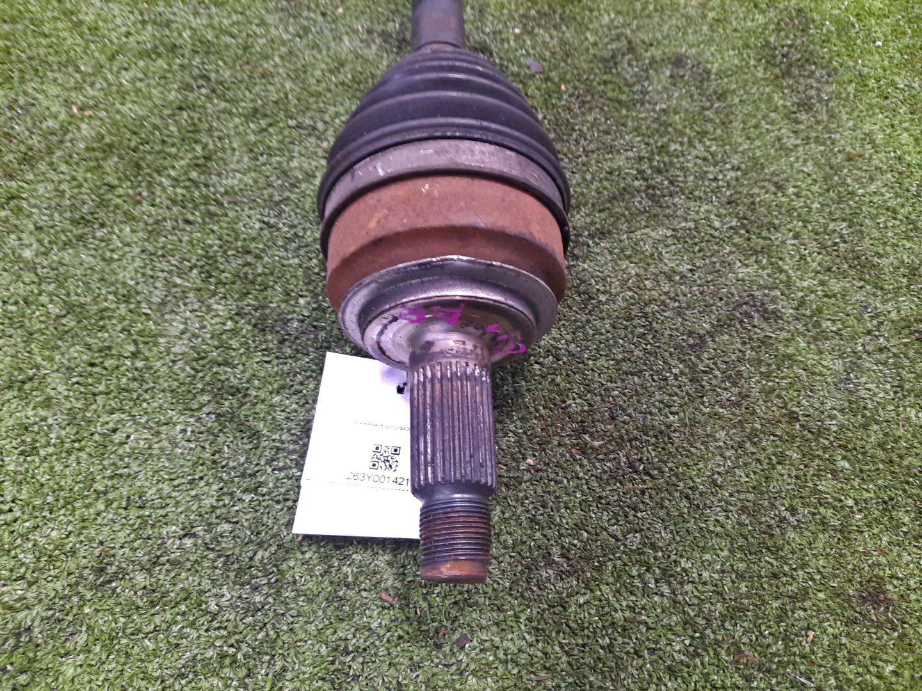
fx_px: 666
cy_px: 346
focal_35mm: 25
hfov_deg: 69.4
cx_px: 461
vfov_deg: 54.9
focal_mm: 4.6
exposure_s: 1/25
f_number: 2
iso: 372
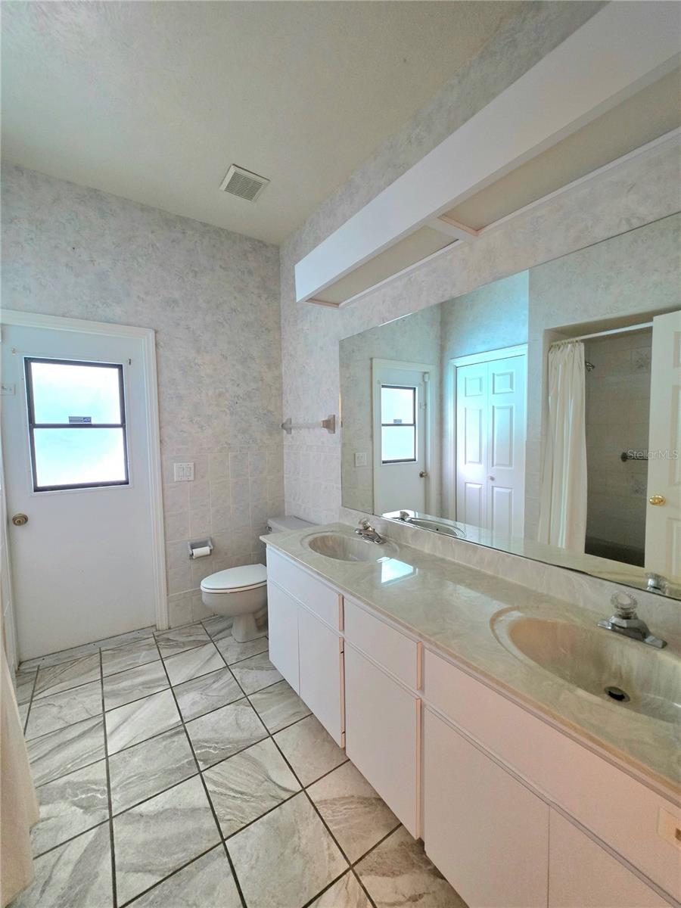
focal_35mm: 13
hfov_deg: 89.9
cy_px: 454
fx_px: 341
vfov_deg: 106.2
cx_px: 340
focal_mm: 2.2
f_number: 1.9
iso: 320
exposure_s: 1/60.2
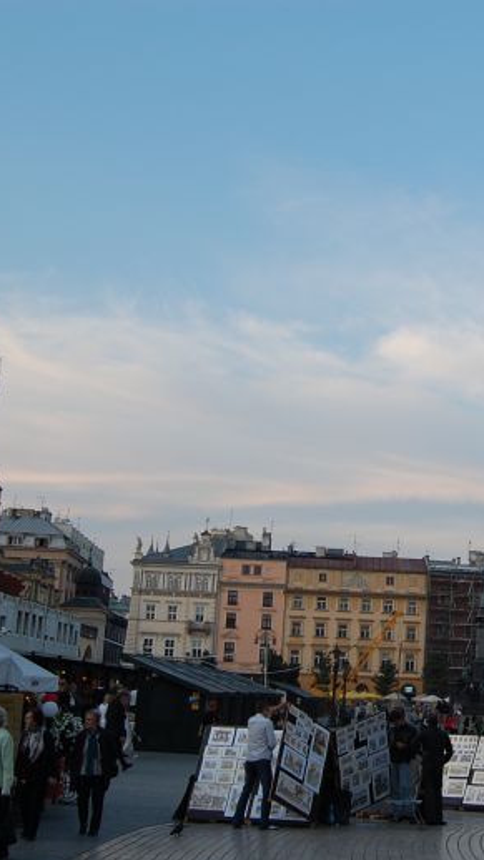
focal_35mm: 56
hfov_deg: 20.9
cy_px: 439
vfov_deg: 37.3
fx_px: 1273
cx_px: 462
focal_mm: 23
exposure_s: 1/125
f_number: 6.3
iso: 200
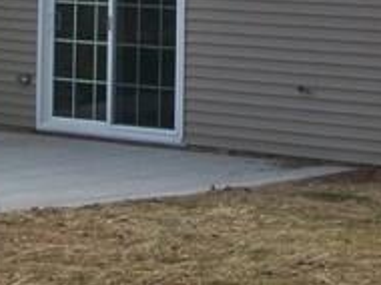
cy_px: 30
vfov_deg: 7.8
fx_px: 2078
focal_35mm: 189
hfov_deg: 10.4
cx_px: 389
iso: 64
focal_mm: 6.2
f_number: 3.5
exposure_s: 1/320
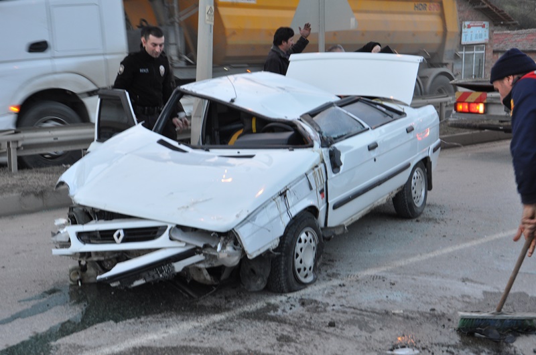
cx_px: 268
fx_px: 781
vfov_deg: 25.7
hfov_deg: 37.9
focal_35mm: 52
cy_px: 178
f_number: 7.1
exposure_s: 1/50
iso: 640
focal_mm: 35
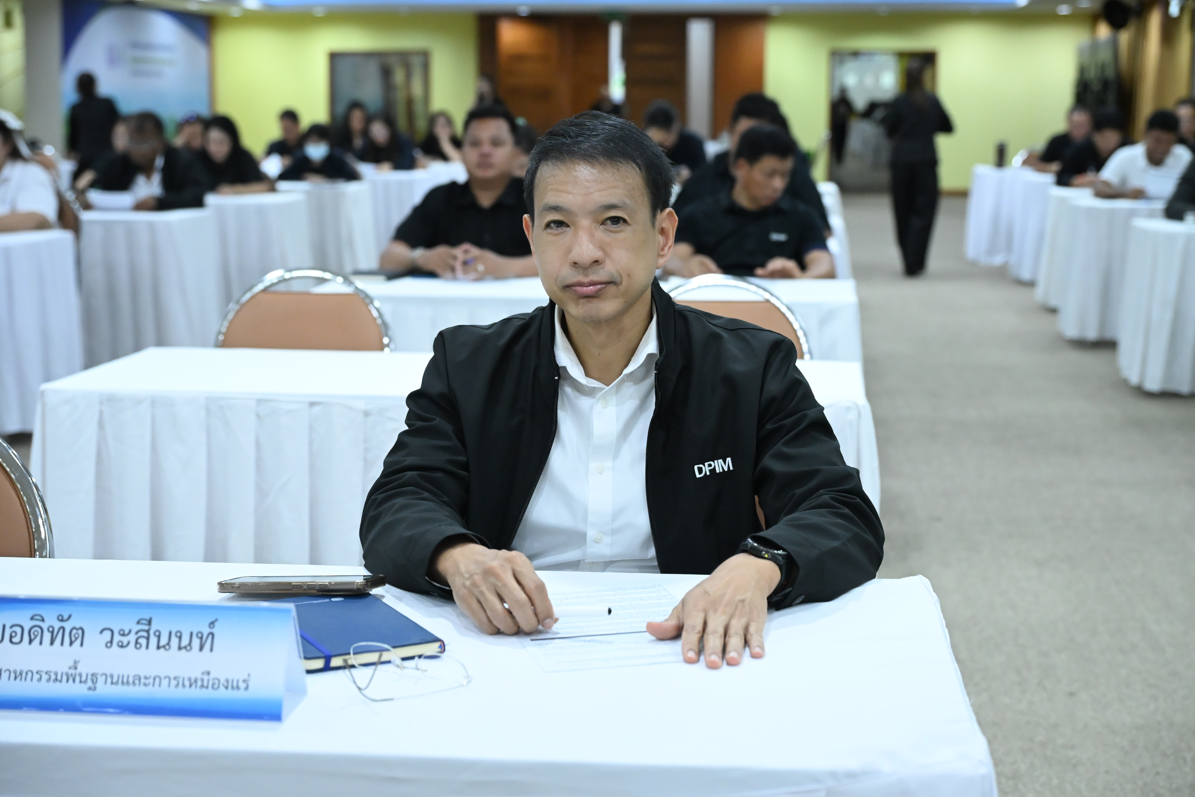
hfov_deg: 35.6
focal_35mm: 56
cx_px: 598
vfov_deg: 24.2
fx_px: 1859
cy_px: 398
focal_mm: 56
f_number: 4
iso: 6400
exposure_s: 1/250
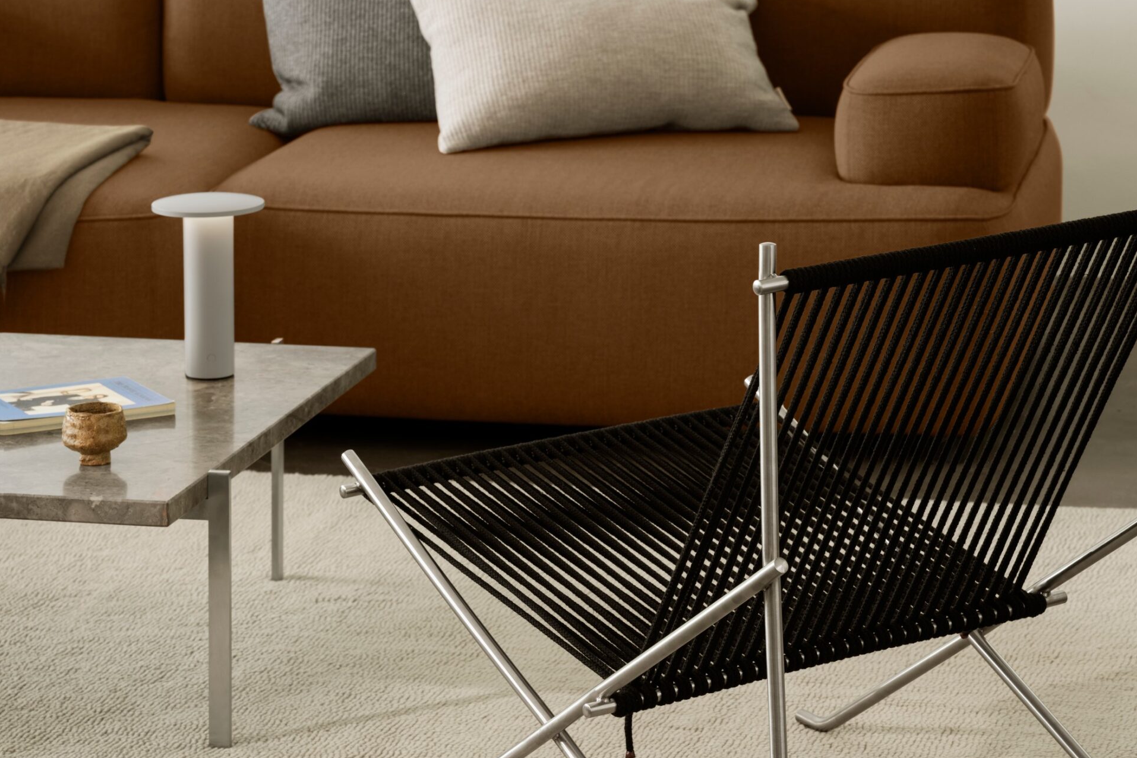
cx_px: 568
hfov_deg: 16.9
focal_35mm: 121
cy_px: 449
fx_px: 3821
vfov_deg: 11.3
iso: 400
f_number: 11
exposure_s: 1/4
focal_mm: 110
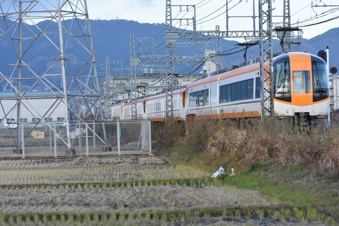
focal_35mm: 158
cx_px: 170
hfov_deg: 13.0
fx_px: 1484
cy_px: 113
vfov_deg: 8.7
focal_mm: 105
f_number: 4
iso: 640
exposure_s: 1/1000
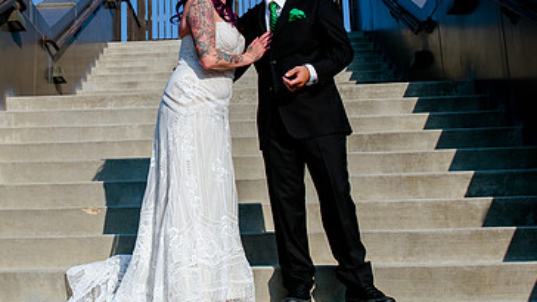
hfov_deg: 34.8
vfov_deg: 20.3
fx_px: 840
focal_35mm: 59
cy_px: 91
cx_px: 142
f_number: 6.3
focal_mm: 28
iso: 160
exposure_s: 1/640
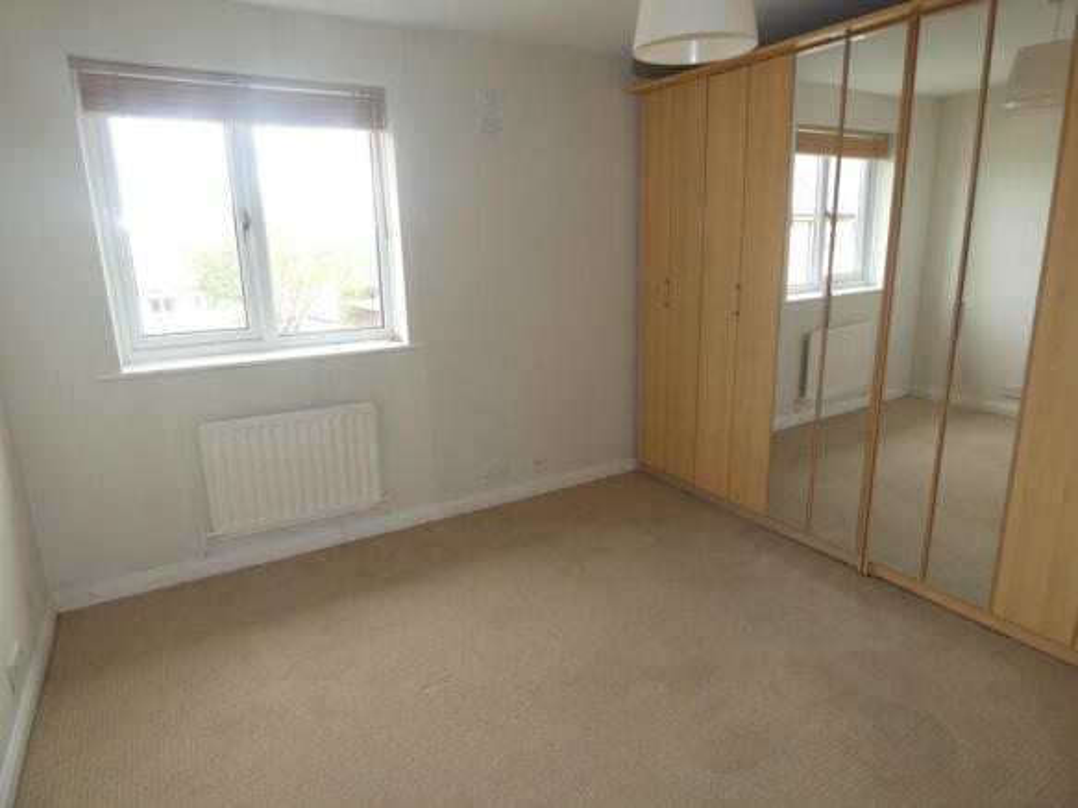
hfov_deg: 81.8
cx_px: 539
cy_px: 404
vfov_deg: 66.0
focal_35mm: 20
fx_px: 623
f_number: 2.8
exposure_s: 1/60
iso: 80
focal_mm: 3.6
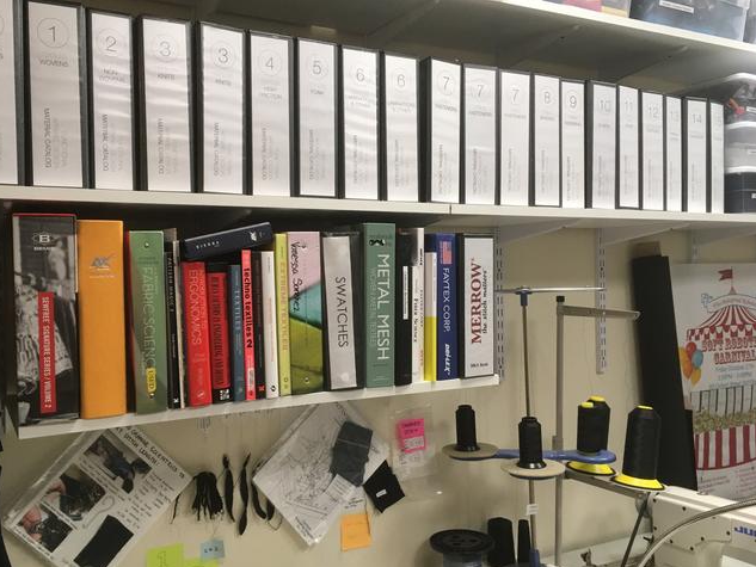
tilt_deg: -0.4
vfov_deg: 43.0
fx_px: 721
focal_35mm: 33
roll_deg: +0.1
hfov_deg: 55.2
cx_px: 338
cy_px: 283
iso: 40
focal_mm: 4.15
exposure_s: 1/30
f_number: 2.2
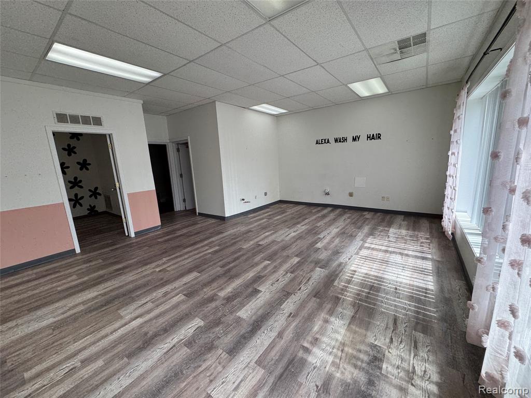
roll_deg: +3.6
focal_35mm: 14
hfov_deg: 102.1
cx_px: 266
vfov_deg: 85.7
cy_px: 199
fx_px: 215
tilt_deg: -9.8
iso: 40
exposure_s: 1/334
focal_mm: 2.22
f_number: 2.2
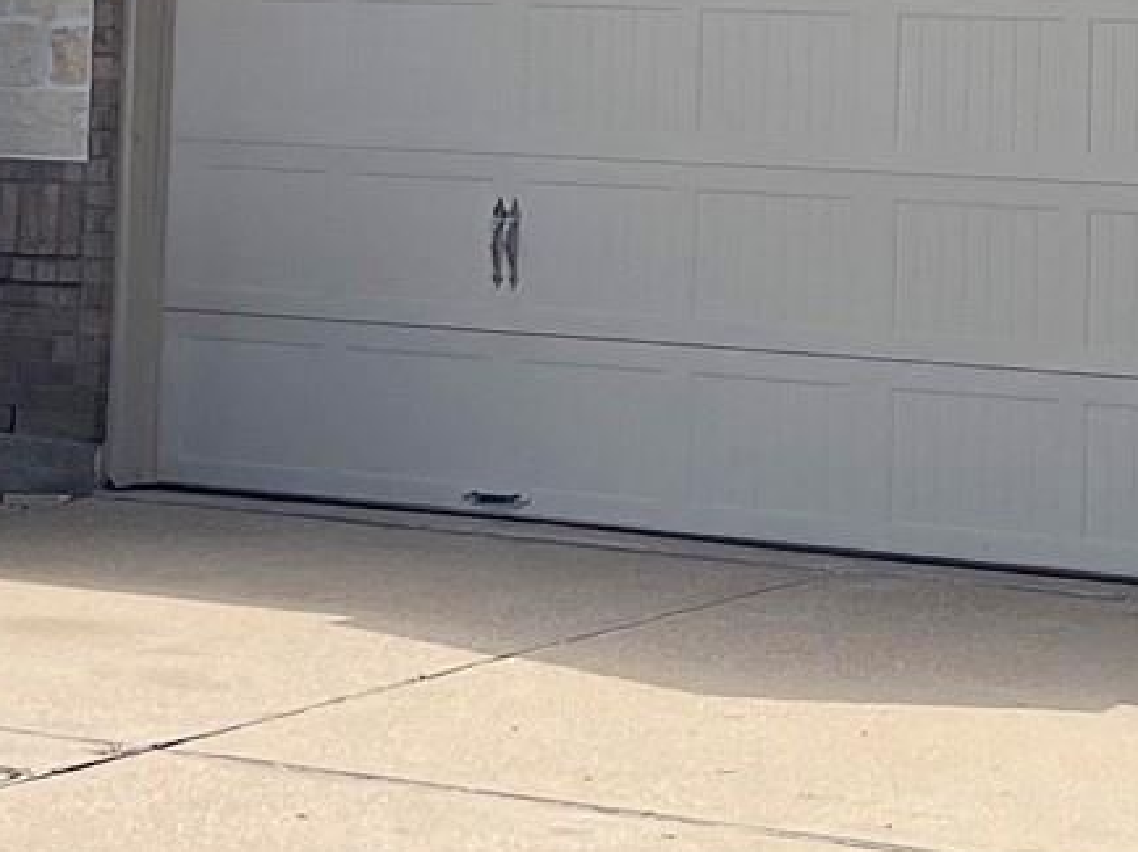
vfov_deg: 12.0
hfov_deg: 16.6
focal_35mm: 118
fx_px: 3877
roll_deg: -2.6
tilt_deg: +6.5
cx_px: 262
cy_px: -372
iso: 32
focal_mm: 5.1
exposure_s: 1/5128
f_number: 1.6
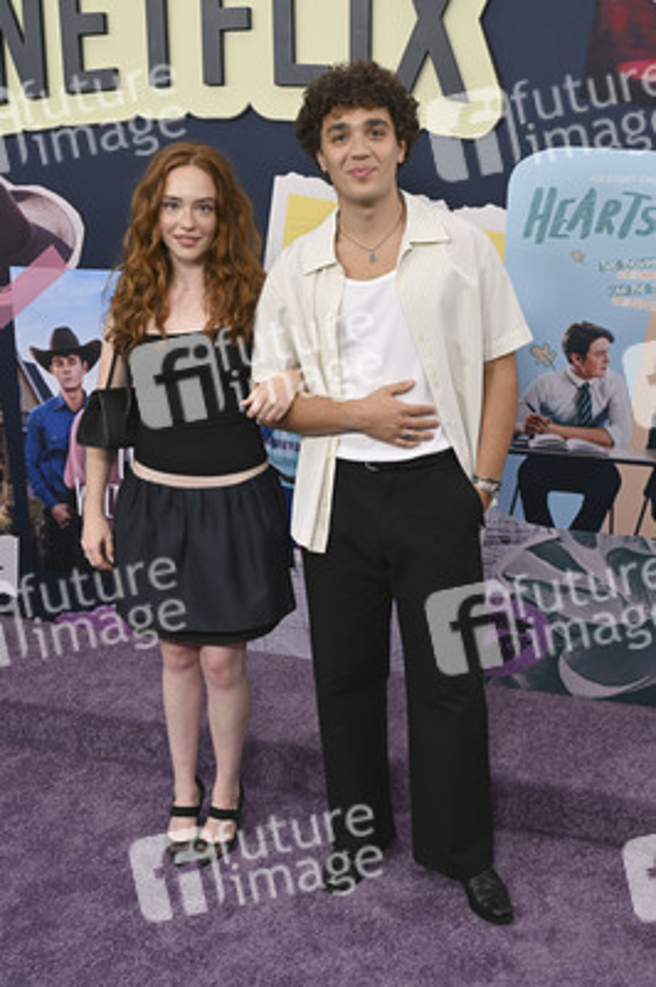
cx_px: 328
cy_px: 494
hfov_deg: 35.0
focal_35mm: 38
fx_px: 1040
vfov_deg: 50.7
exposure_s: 1/250
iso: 800
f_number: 6.3
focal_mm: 38
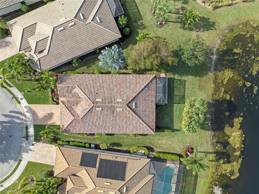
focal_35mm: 24
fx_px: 179
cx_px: 130
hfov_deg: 71.6
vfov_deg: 56.7
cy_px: 97
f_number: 2.8
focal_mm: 12.29
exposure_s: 1/1000
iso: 100
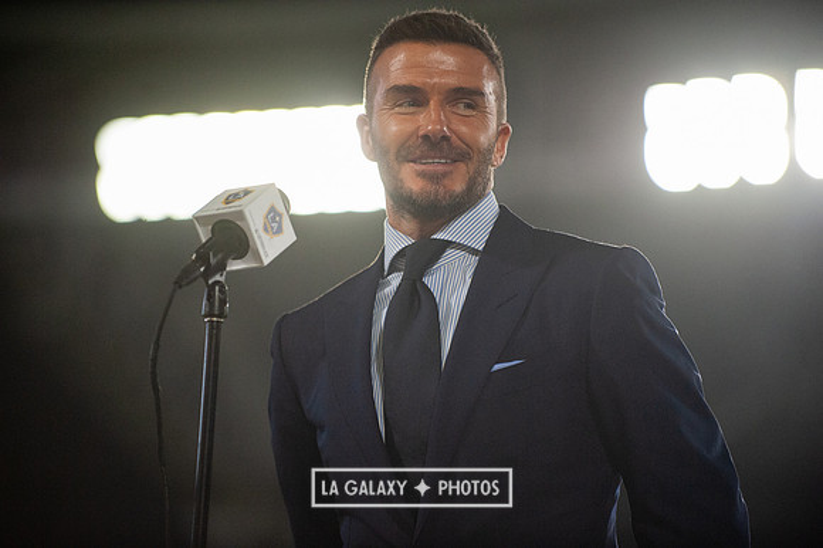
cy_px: 274
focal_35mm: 200
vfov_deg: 6.9
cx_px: 412
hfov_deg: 10.3
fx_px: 4569
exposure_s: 1/3200
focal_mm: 200
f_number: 2.8
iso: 3200
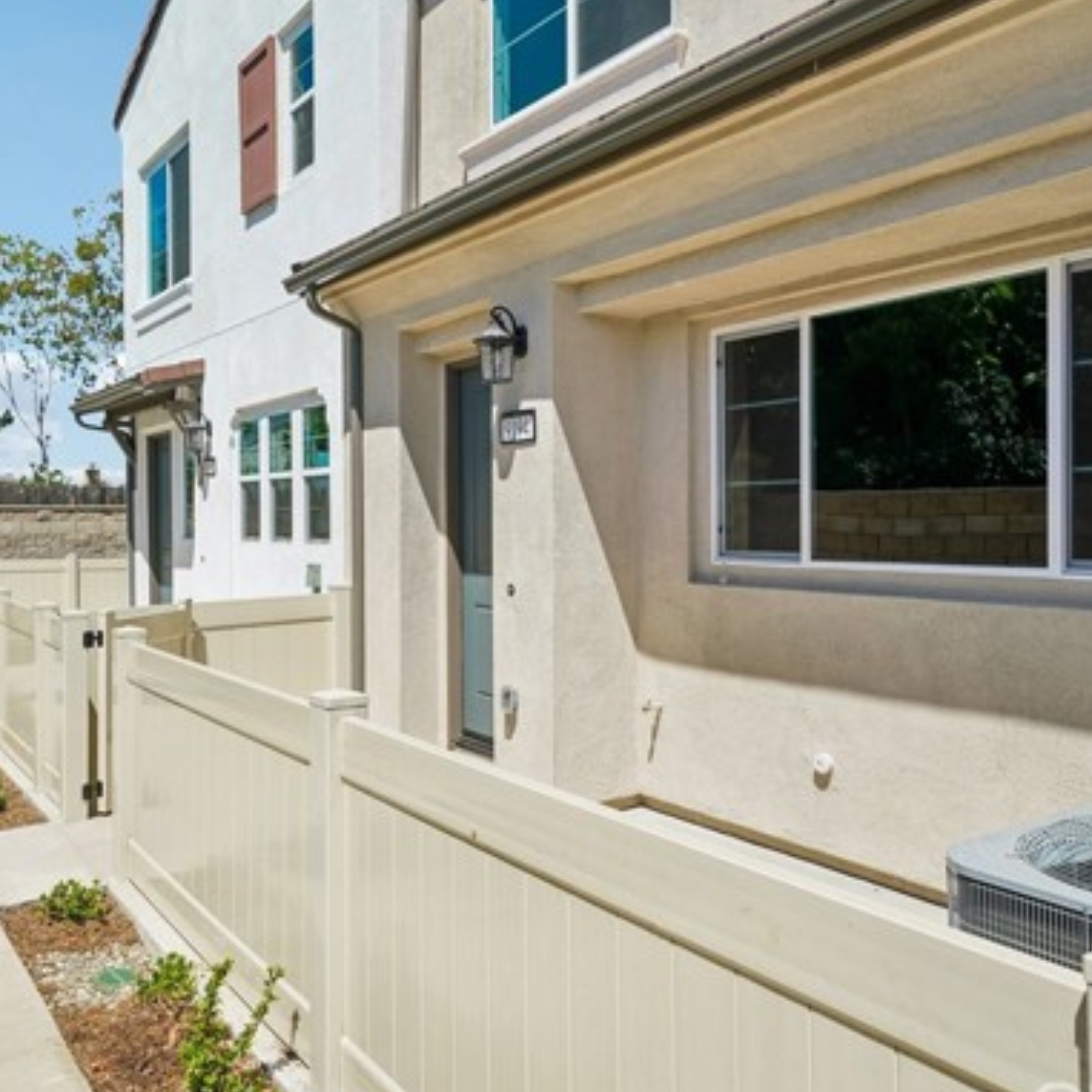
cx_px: 527
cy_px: 539
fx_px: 1071
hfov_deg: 54.0
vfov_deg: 54.0
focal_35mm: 30
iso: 100
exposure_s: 1/400
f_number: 8
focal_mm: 21
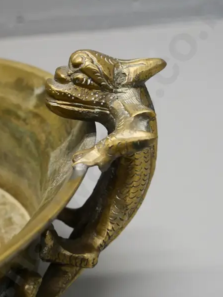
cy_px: 185
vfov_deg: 31.1
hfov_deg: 23.6
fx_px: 533
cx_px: 79
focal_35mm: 62
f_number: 5
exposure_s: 1/80
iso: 1600
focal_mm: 18
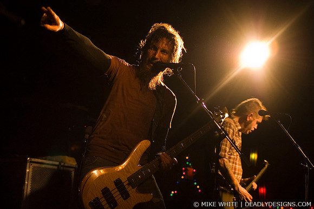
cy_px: 104
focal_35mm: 66
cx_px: 157
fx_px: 575
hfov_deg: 30.5
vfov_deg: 20.6
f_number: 2.8
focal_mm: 44
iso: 800
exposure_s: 1/80
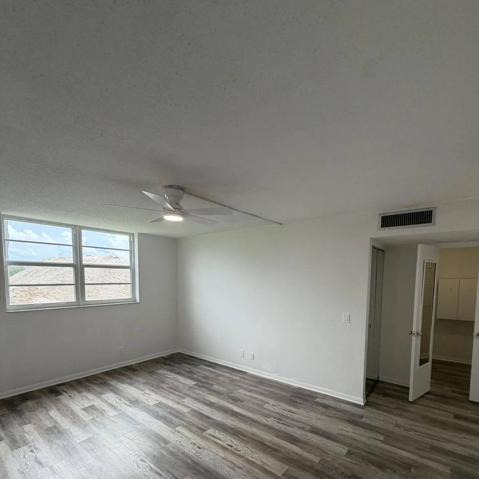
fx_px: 266
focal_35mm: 17
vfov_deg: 82.4
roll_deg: -0.6
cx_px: 246
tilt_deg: -3.0
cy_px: 300
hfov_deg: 83.9
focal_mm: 2.22
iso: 125
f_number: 2.2
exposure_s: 1/121
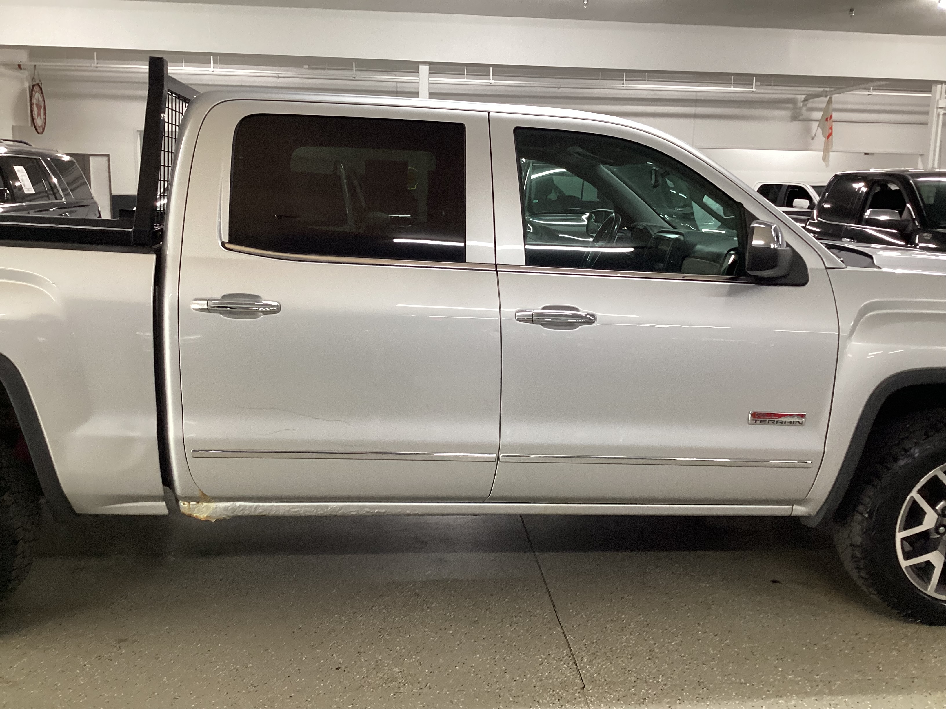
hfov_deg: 58.4
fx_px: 847
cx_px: 473
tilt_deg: -12.8
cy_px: 354
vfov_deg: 45.4
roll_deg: -1.5
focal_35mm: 31
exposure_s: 1/60
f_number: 2.4
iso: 200
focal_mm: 3.3
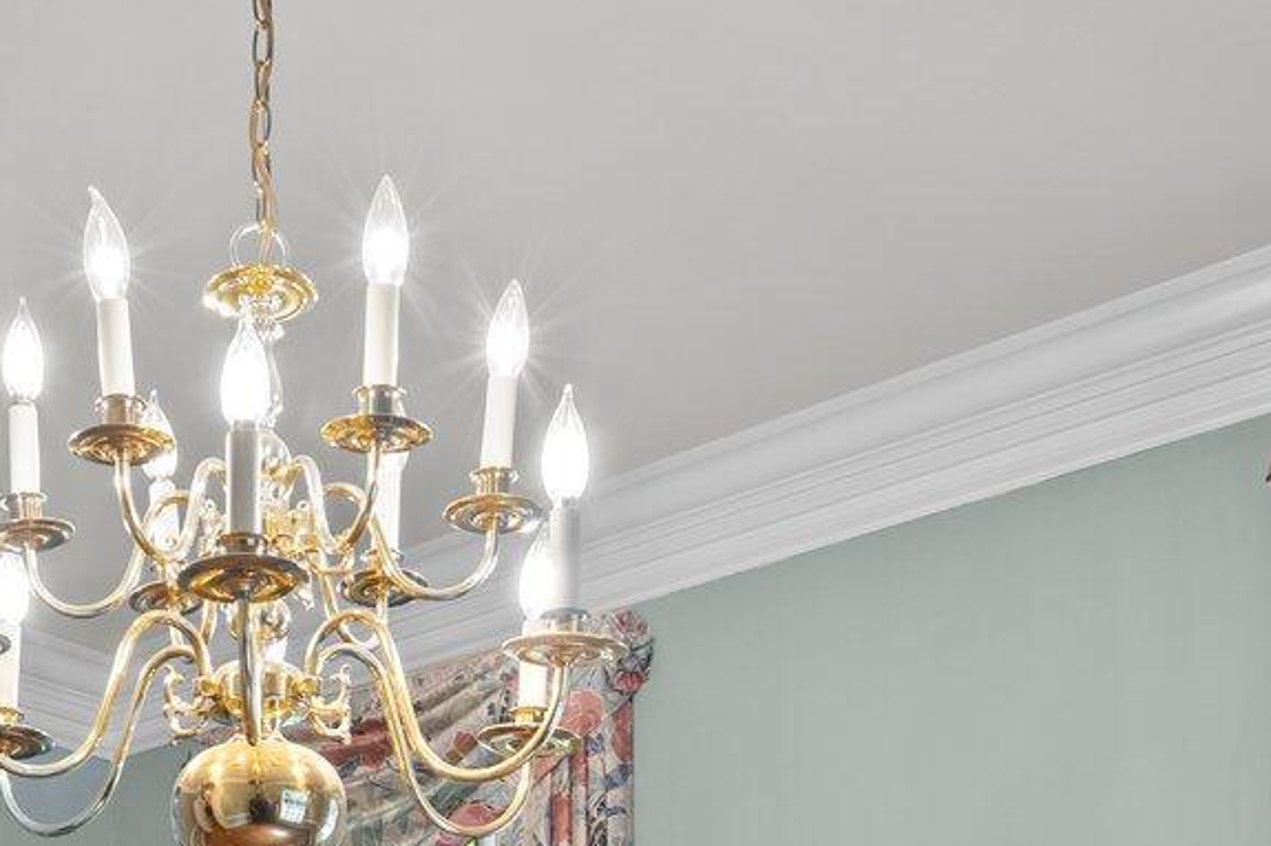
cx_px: 210
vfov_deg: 19.2
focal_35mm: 57
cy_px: 1430
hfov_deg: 33.8
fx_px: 2012
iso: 400
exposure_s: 1/2
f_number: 8
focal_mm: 16
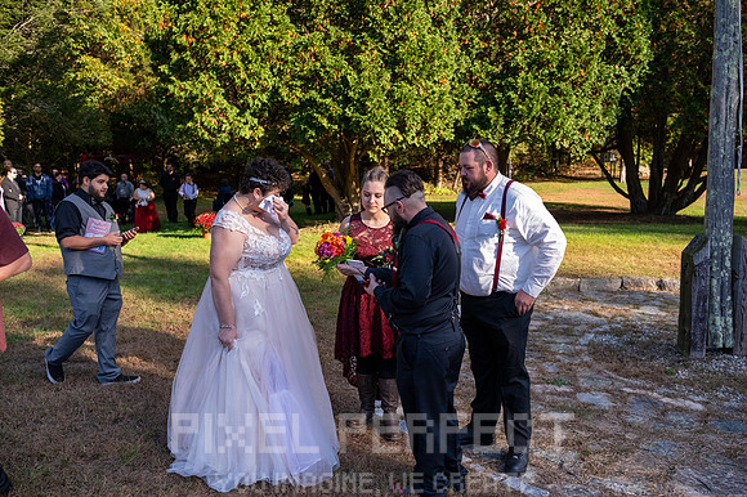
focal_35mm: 28
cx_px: 374
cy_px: 248
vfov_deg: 46.4
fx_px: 581
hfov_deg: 65.5
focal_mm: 28
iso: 4500
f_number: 4
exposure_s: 1/8000
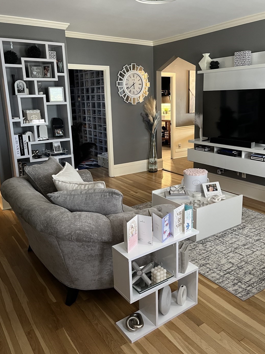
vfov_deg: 61.6
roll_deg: +1.7
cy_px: 163
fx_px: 296
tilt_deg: -12.8
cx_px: 143
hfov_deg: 48.2
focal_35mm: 29
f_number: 1.6
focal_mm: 5.1
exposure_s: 1/60
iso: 320
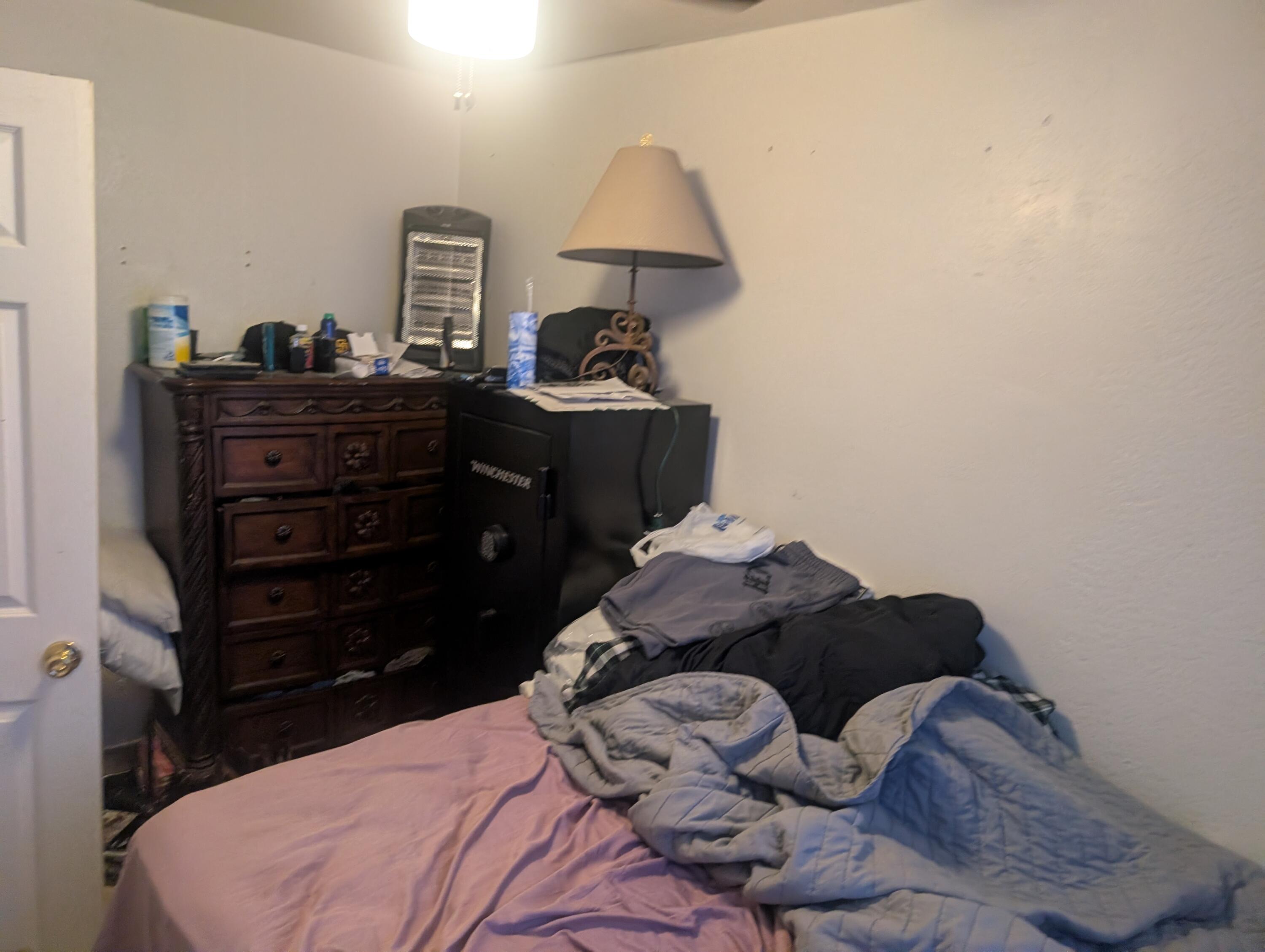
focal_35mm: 24
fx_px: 878
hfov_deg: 71.5
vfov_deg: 56.9
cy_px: 476
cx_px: 632
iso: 631
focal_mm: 6.9
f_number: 1.68
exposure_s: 1/98.9
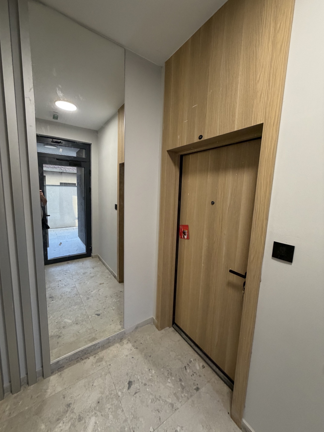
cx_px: 162
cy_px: 216
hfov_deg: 85.7
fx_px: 175
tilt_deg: -6.7
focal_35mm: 14
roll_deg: -2.4
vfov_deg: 102.1
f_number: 2.2
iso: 320
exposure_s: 1/100
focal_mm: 2.22
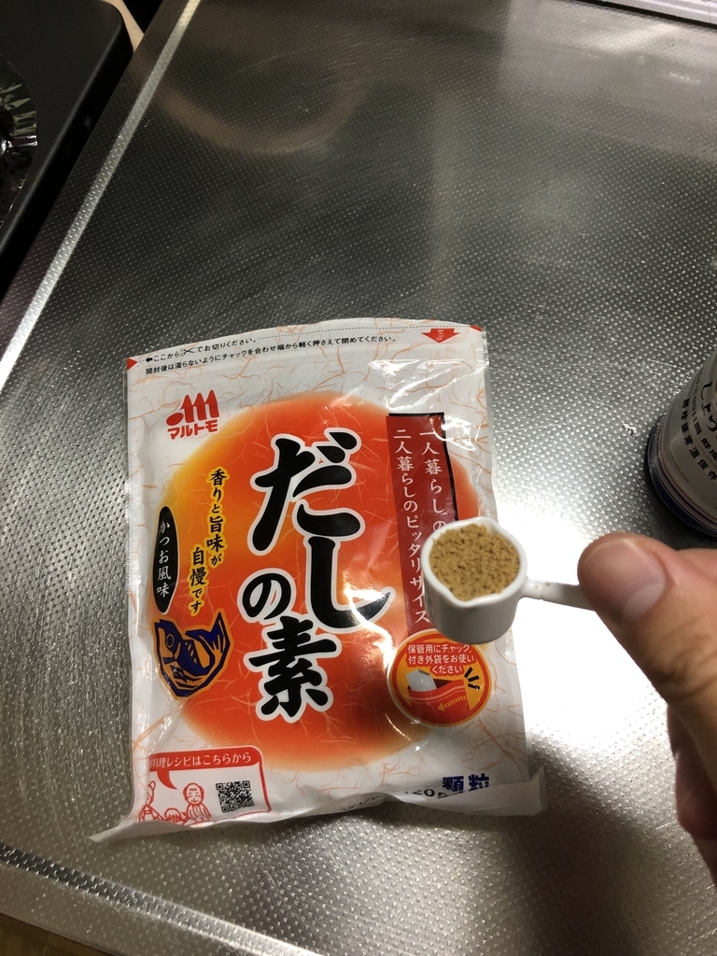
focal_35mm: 28
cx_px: 358
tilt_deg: -67.5
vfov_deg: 63.4
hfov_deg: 49.7
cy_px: 478
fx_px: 773
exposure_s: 1/17
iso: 64
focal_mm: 3.99
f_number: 1.8
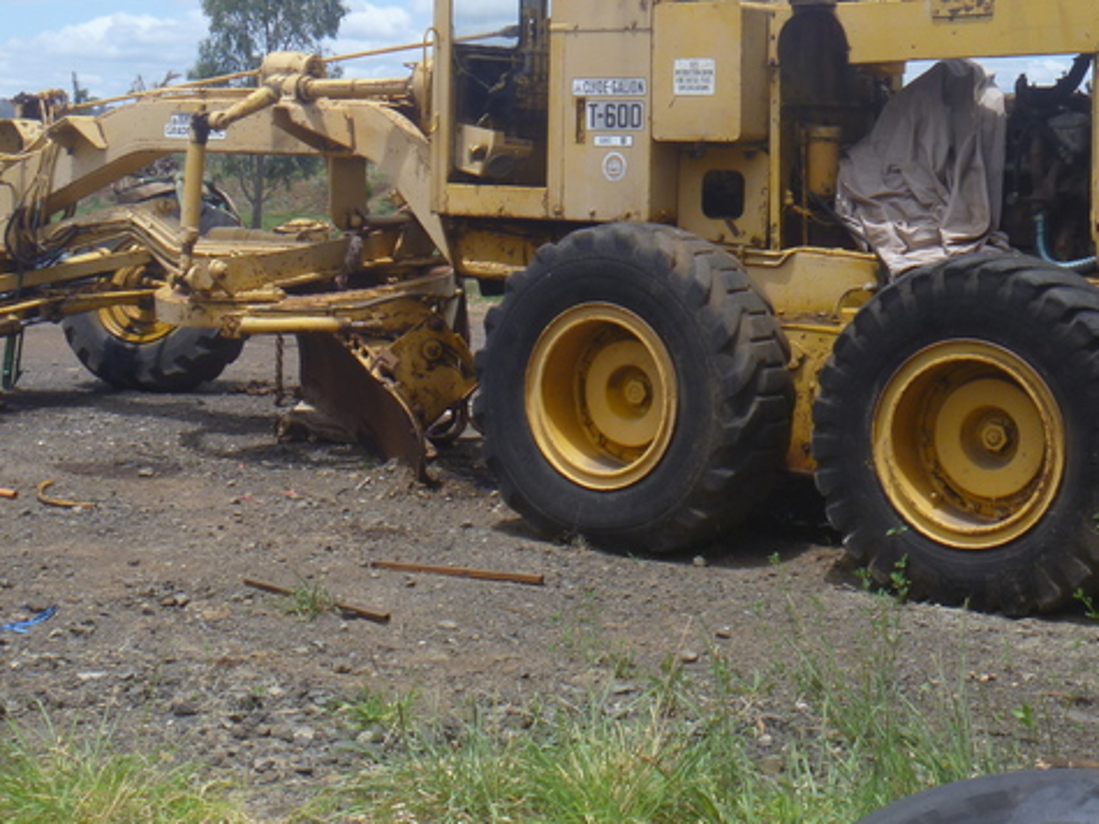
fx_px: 1873
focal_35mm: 59
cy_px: 234
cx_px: 678
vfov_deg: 24.6
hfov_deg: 32.6
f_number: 5.6
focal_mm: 6.3
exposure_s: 1/250
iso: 80
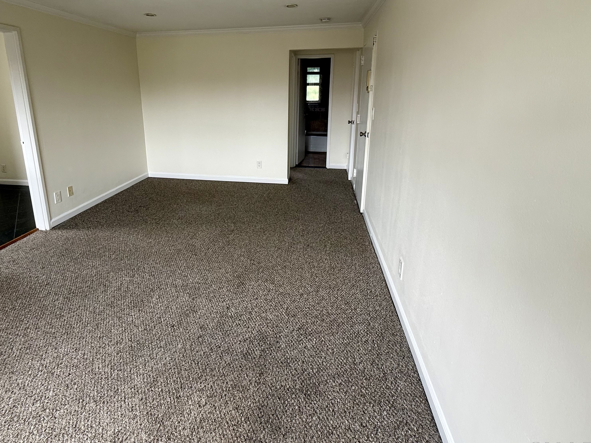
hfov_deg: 84.0
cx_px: 249
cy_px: 163
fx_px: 324
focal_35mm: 19
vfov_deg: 67.5
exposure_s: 1/99
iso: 80
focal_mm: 2.22
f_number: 2.2
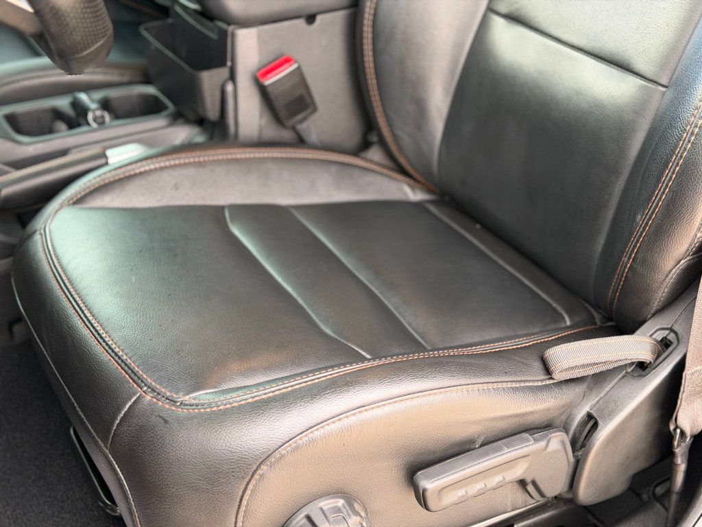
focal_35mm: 48
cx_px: 351
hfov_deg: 39.7
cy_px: 264
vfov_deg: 30.3
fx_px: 973
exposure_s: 1/60
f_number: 1.78
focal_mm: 6.76
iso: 250
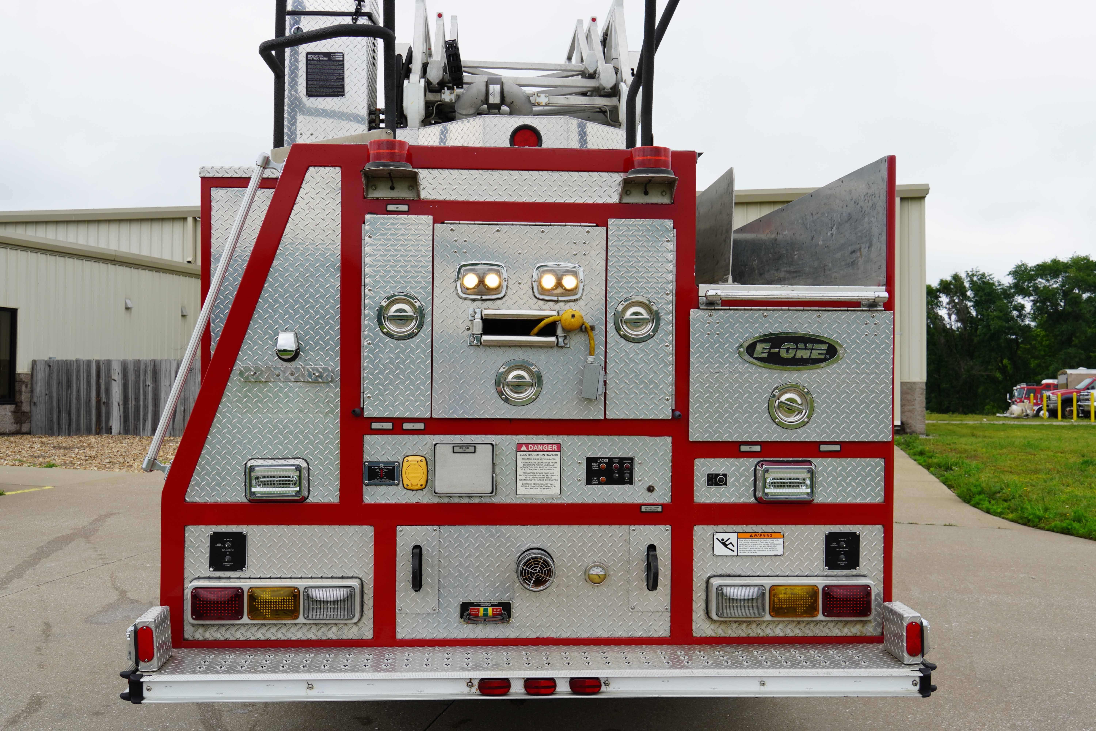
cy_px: 366
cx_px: 548
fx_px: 1187
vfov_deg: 34.2
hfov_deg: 49.6
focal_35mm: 39
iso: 100
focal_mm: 26
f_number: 8
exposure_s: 1/100
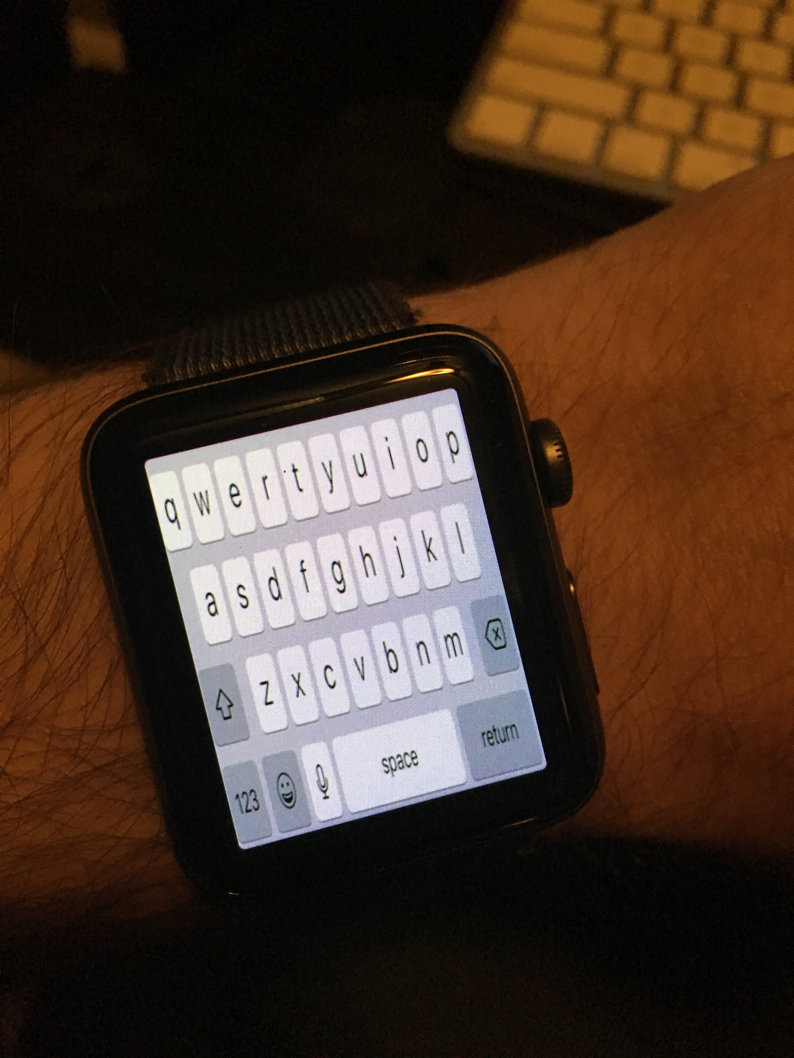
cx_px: 397
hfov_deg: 48.2
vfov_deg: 61.7
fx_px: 887
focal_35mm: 29
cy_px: 529
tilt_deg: -52.6
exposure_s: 1/30
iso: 200
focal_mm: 4.15
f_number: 2.2
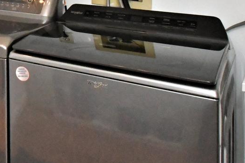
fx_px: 401
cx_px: -92
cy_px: -59
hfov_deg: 27.1
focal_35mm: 59
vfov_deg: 20.6
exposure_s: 1/250
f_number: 16
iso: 4000
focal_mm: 10
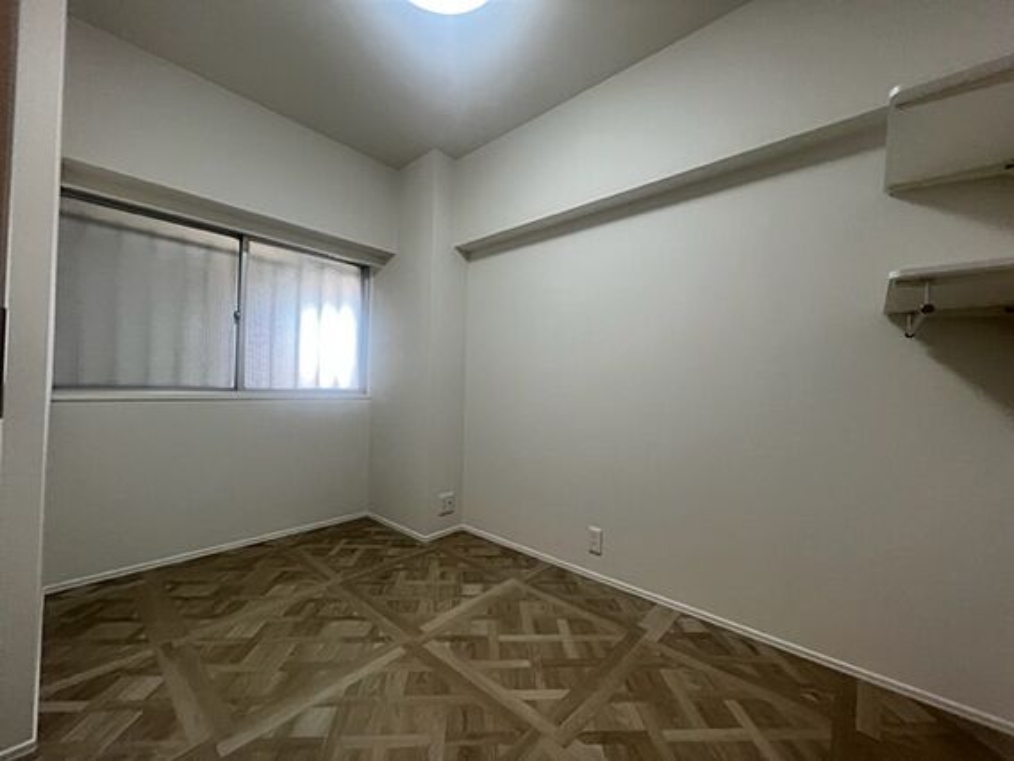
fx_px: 381
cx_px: 507
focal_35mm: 13
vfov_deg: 89.9
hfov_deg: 106.2
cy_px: 380
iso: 64
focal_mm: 1.57
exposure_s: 1/100
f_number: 1.8
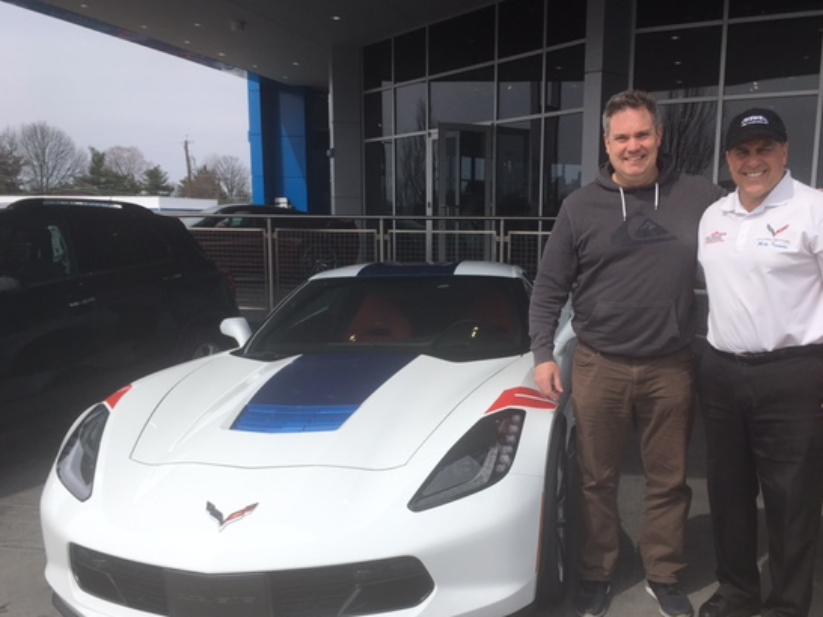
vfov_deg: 41.6
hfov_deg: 53.8
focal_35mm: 34
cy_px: 361
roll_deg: -0.2
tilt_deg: -9.7
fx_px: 808
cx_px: 472
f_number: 2.2
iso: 25
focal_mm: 4.15
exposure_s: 1/1972
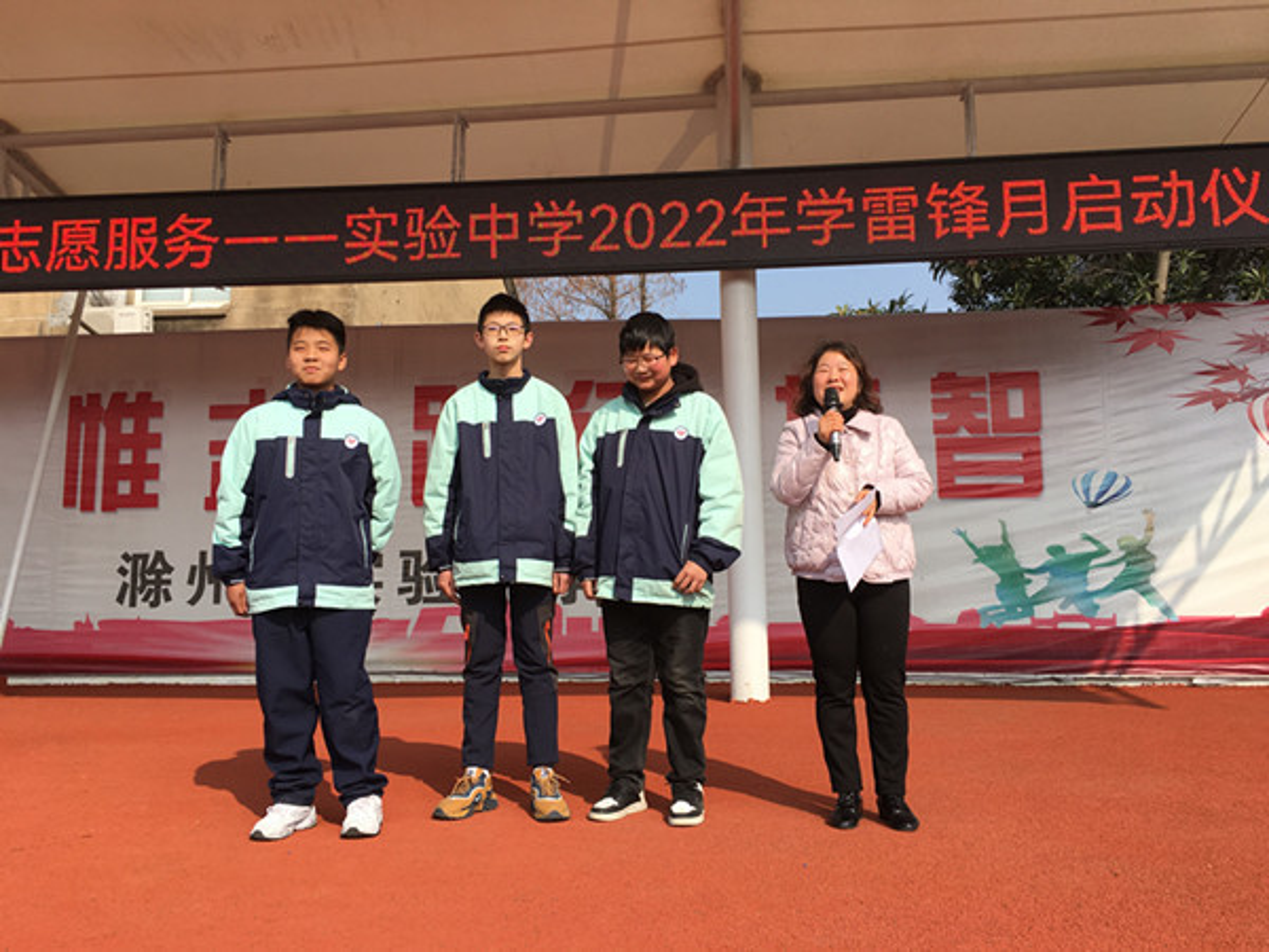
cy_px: 476
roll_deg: +0.6
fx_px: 1063
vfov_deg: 48.2
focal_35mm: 29
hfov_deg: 61.7
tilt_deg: +9.5
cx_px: 634
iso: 25
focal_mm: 4.15
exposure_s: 1/1202
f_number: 2.2
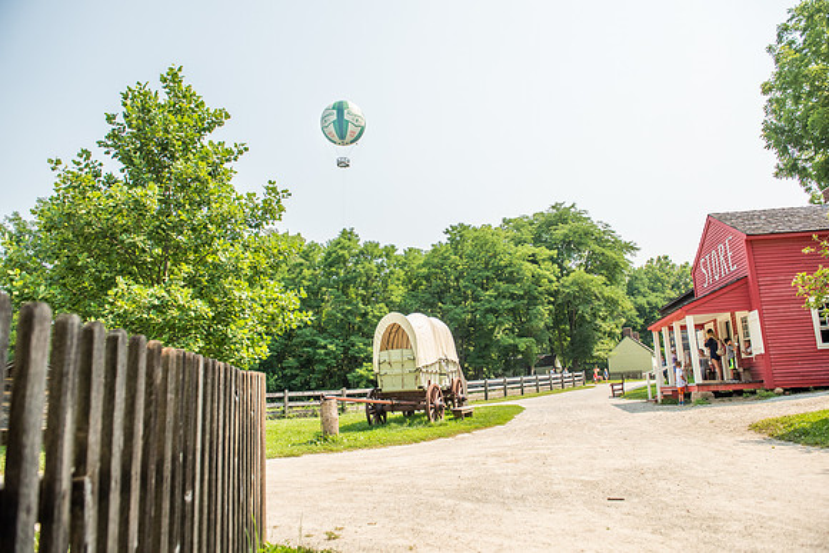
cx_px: 418
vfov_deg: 52.6
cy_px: 277
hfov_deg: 73.0
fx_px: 560
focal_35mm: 24
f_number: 4
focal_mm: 24
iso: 500
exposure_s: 1/3200
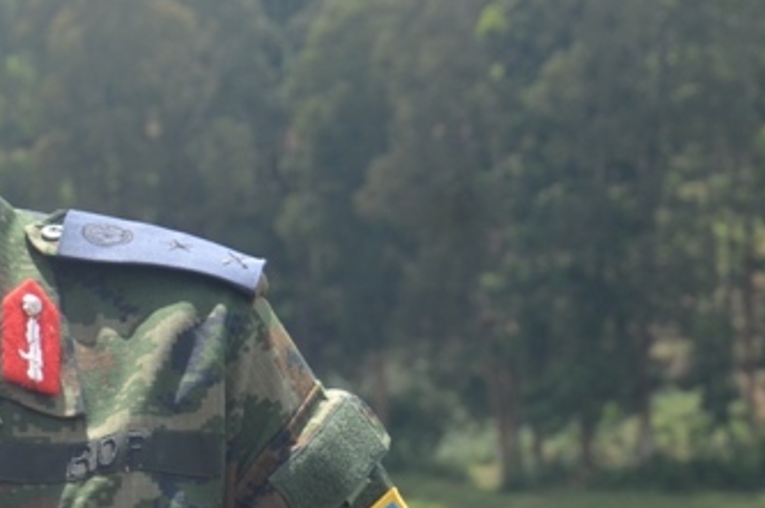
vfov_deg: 6.1
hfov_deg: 9.1
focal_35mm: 225
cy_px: 476
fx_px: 4774
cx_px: -78
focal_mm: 50
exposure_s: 1/160
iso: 100
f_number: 6.3
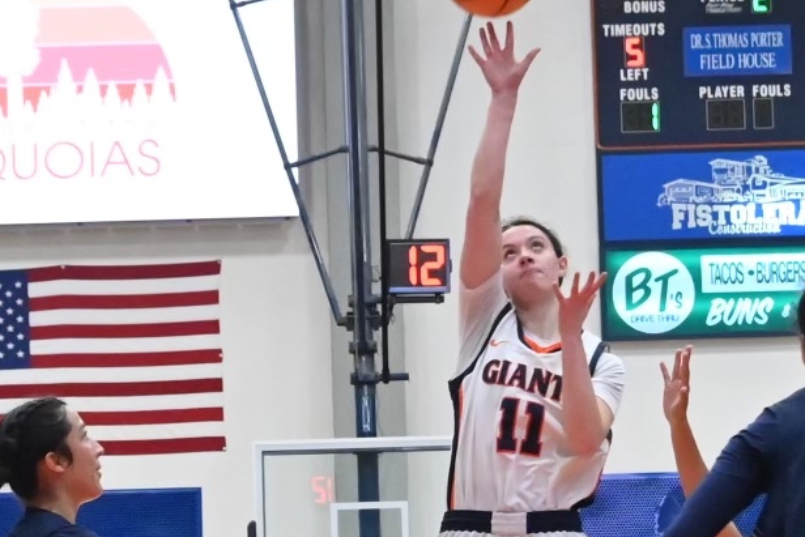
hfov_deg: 12.4
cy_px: 481
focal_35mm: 166
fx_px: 3713
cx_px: 481
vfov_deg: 8.2
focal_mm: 35
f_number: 5.6
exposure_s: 1/500
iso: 6400
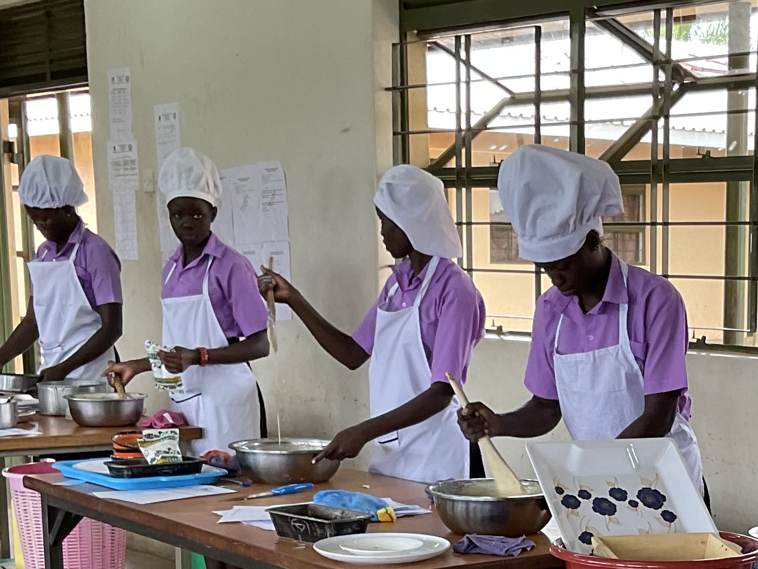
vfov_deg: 17.9
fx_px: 1752
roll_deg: -1.5
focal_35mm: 80
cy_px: 597
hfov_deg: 23.7
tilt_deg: -12.5
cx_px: 686
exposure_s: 1/50
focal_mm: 3
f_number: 1.8
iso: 40
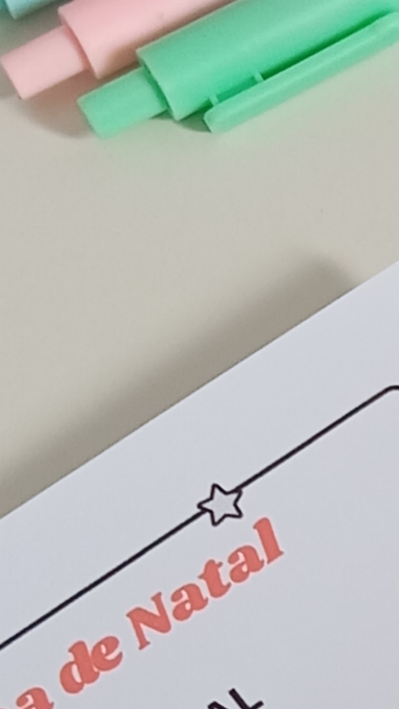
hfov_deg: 7.3
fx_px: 2878
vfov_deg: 13.7
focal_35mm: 153
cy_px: 789
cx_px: 1012
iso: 591
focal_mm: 4.22
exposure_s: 1/120
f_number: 1.8
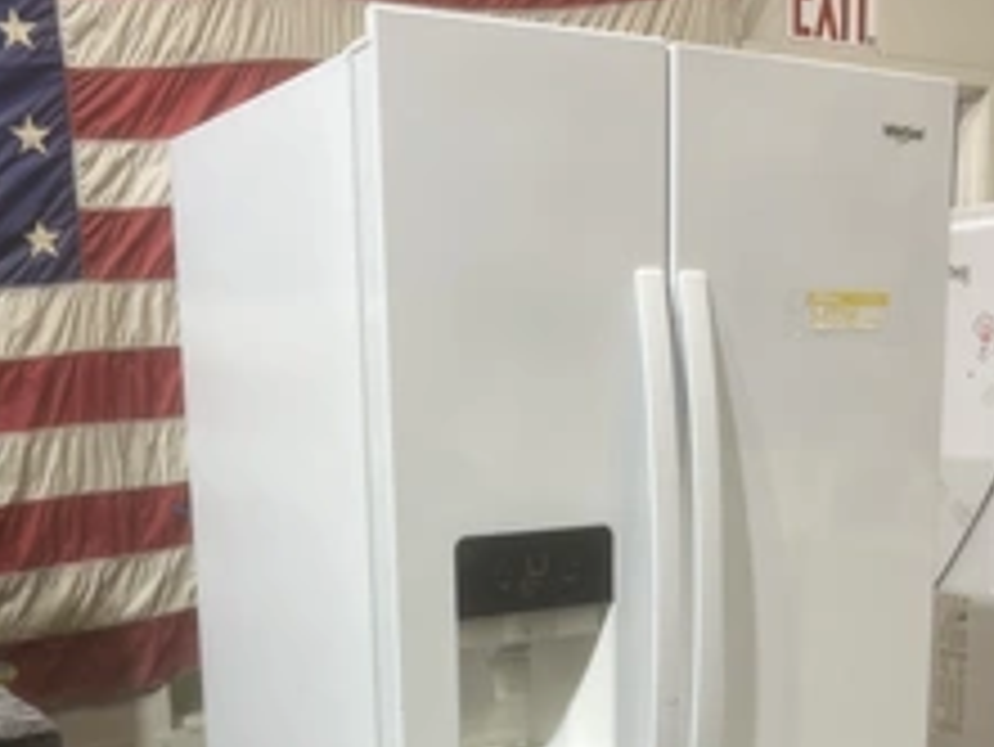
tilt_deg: -10.3
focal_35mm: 47
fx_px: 1350
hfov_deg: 40.4
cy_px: 657
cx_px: 513
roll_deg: +1.4
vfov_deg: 29.7
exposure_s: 1/60
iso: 64
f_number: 1.6
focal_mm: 5.1
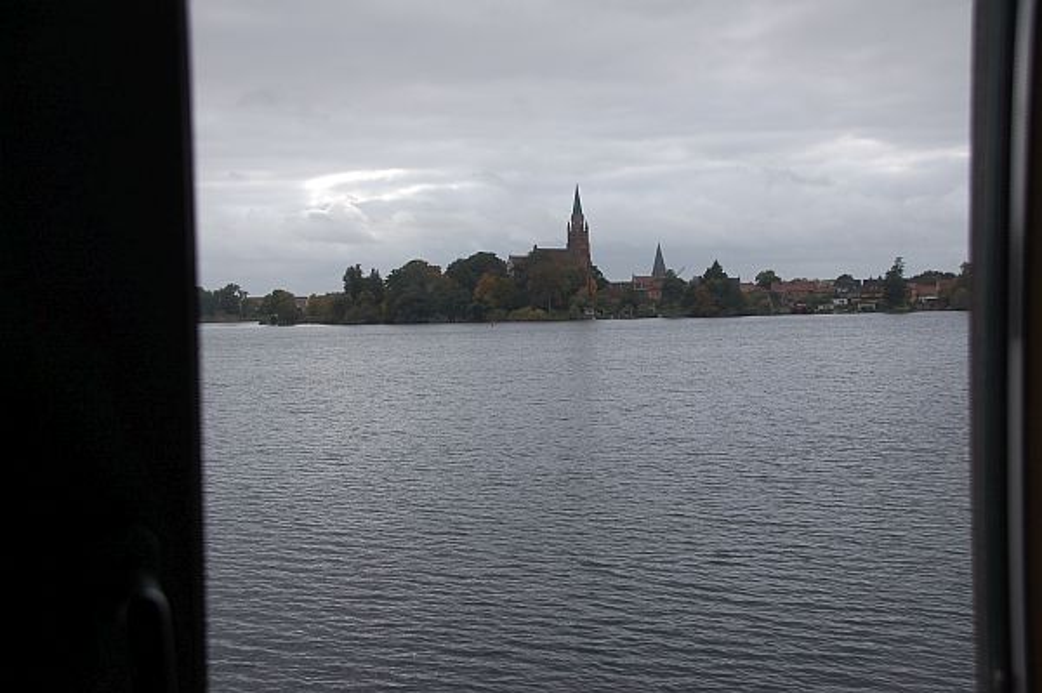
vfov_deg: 34.2
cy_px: 346
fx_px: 1128
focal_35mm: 39
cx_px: 521
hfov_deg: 49.6
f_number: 7.1
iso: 200
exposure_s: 1/200
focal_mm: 26
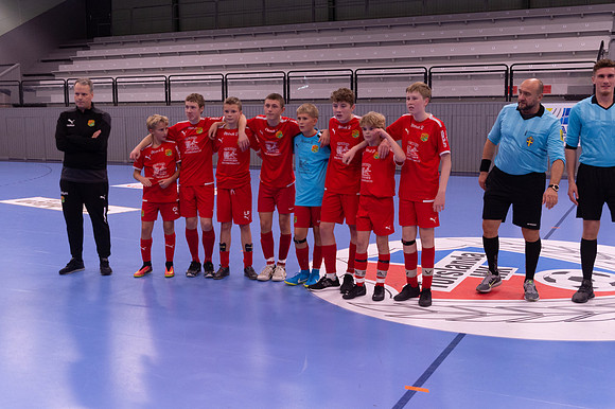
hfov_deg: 48.1
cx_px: 308
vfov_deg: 33.1
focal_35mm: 40
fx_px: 689
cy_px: 204
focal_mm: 40
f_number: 3.2
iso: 2500
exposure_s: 1/320
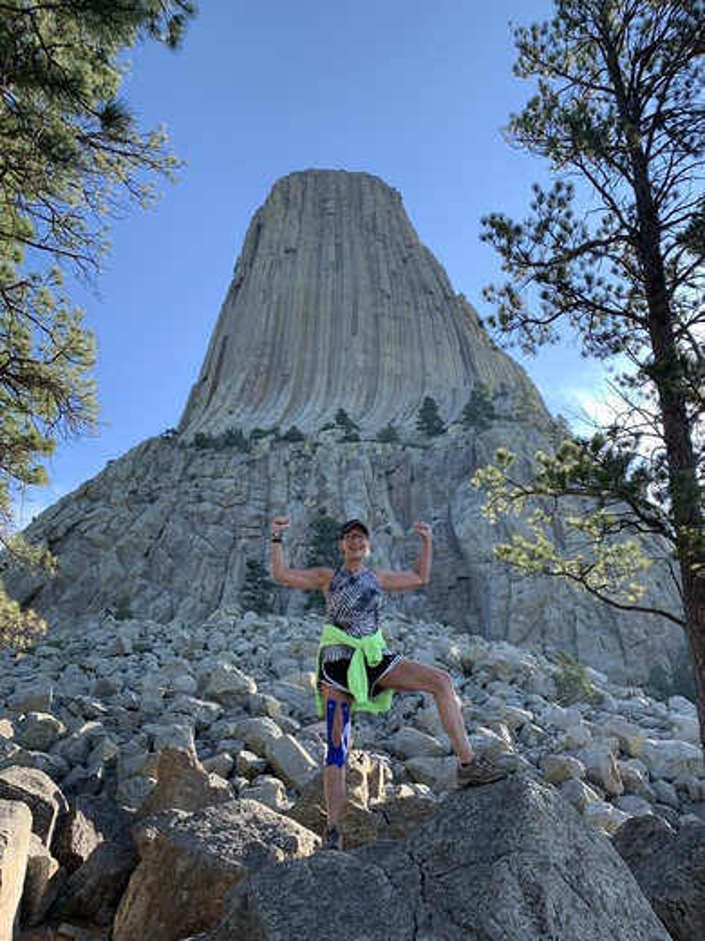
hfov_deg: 53.1
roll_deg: +0.2
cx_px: 352
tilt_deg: +28.7
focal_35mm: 26
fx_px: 706
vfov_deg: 67.3
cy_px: 470
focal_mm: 4.25
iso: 25
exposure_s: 1/324
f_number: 1.8
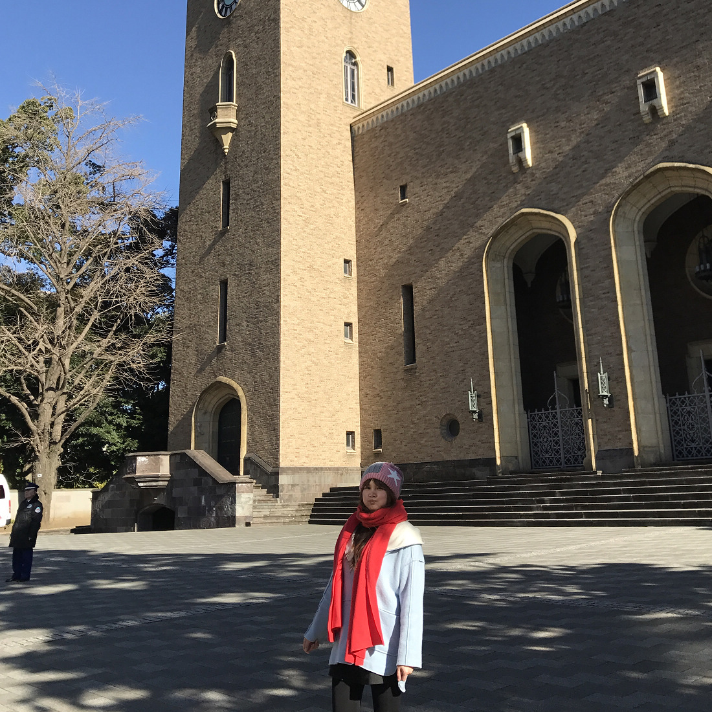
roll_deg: +0.4
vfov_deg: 45.7
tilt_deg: +15.7
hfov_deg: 46.0
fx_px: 838
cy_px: 268
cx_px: 378
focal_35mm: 36
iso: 20
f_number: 1.8
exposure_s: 1/1520
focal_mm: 3.99
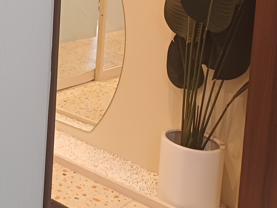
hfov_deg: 28.3
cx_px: -31
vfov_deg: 22.3
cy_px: -24
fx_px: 496
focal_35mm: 62
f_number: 1.8
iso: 320
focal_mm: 4.65
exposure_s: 1/40
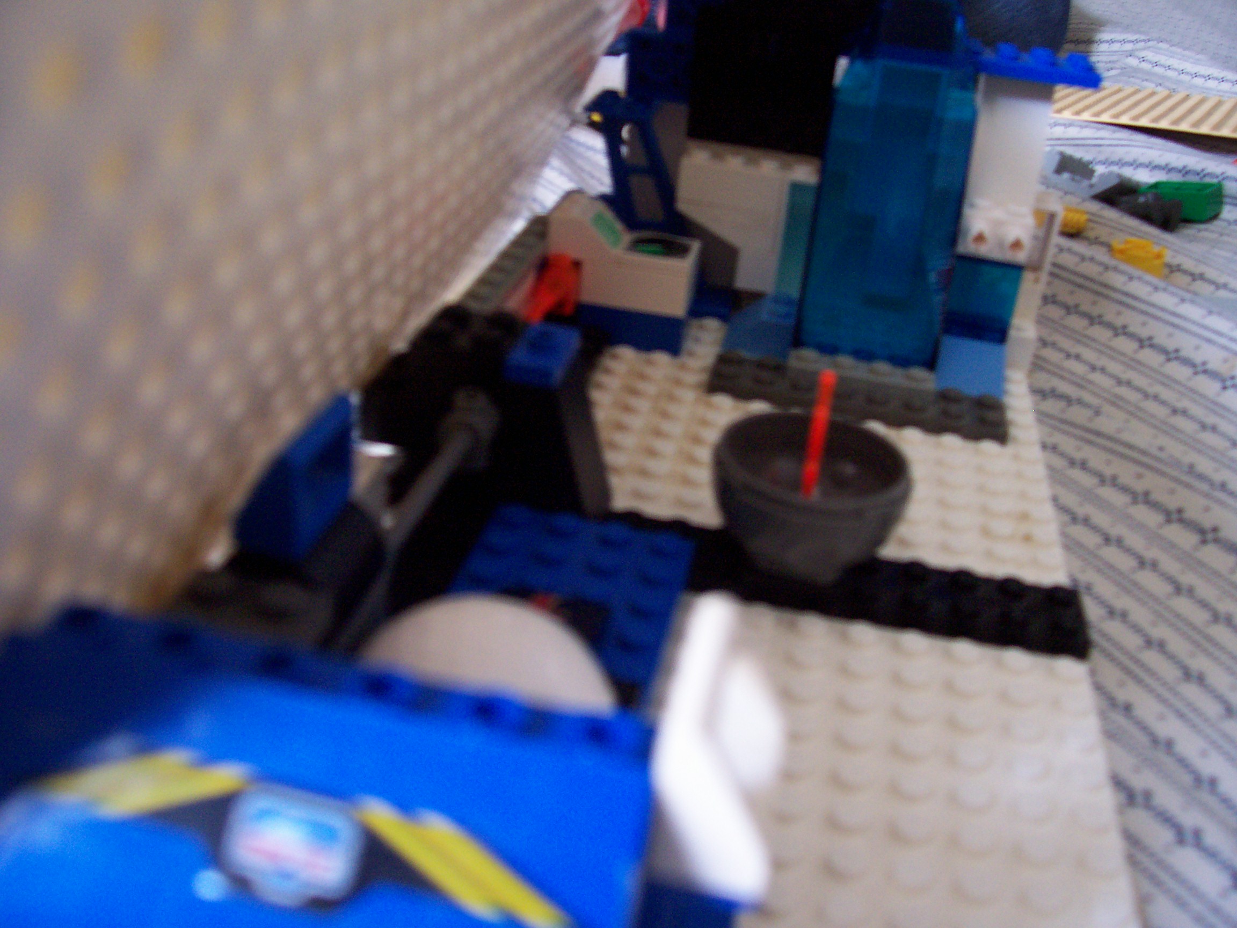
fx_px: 1215
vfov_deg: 41.8
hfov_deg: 54.0
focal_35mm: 34
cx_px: 618
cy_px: 464
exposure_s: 1/8
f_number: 2.7
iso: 160
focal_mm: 5.6
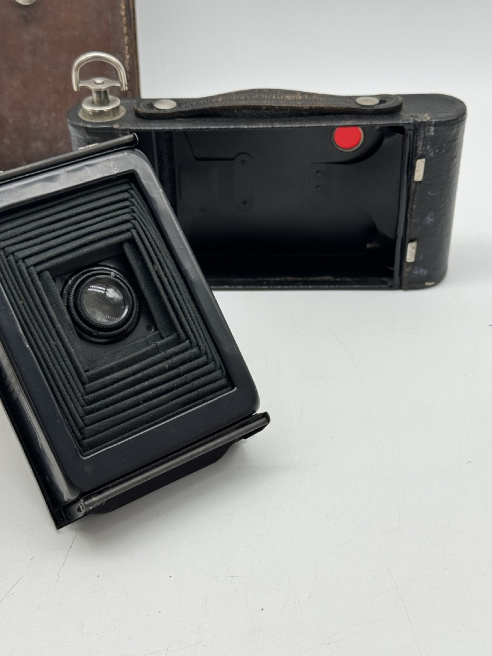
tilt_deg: -36.0
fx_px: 910
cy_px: 328
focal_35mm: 48
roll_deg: +2.5
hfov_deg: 30.3
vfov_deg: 39.7
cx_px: 246
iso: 64
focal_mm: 6.76
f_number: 1.78
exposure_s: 1/417
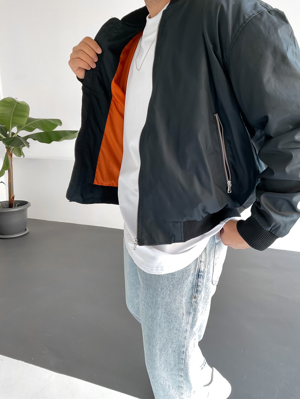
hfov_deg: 48.2
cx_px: 150
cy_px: 200
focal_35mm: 29
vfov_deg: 61.7
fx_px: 335
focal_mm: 3
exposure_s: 1/60
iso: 64
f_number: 1.8
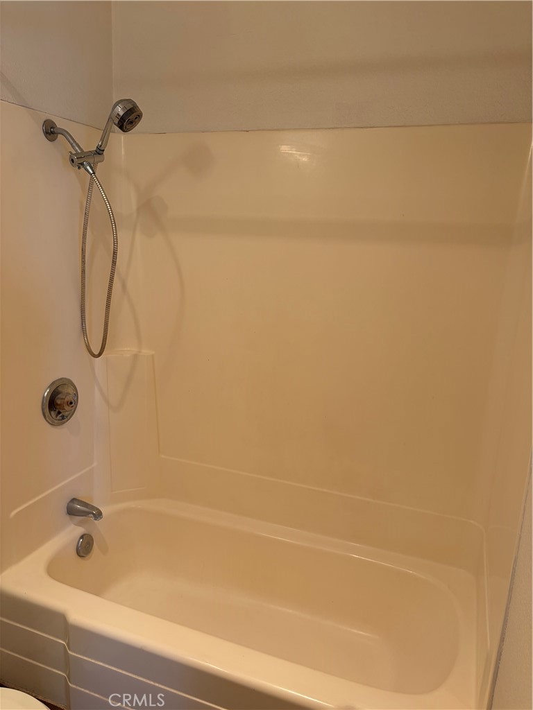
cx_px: 266
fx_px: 534
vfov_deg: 67.3
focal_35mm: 26
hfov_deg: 53.1
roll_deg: -3.3
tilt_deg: -13.9
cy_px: 355
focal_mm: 5.96
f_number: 1.6
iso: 50
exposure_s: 1/120
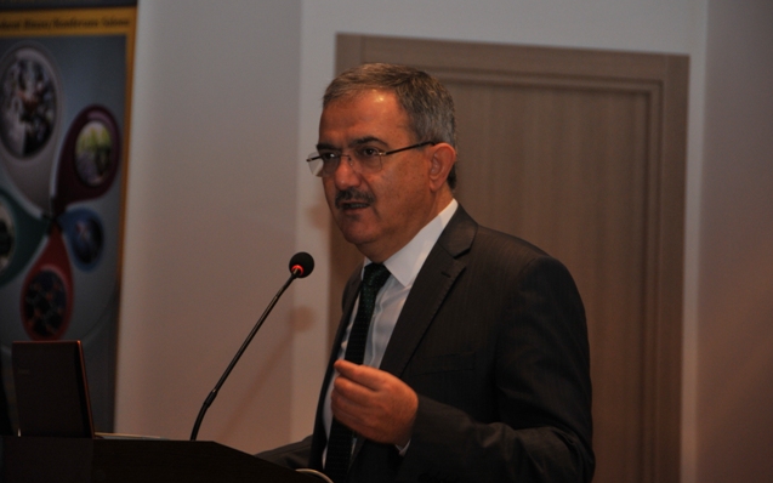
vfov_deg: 7.1
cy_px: 230
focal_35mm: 184
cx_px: 386
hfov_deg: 11.4
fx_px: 3876
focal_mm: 120
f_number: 5.3
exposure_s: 1/60
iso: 500
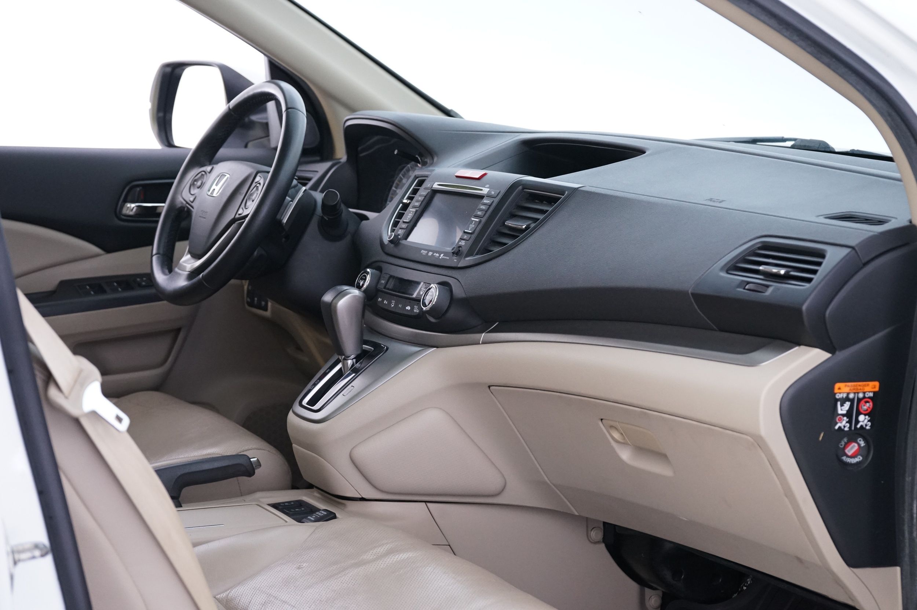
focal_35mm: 64
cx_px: 458
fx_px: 1629
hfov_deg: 31.4
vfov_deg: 21.2
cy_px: 305
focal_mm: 64
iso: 2500
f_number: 6.3
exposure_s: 1/10
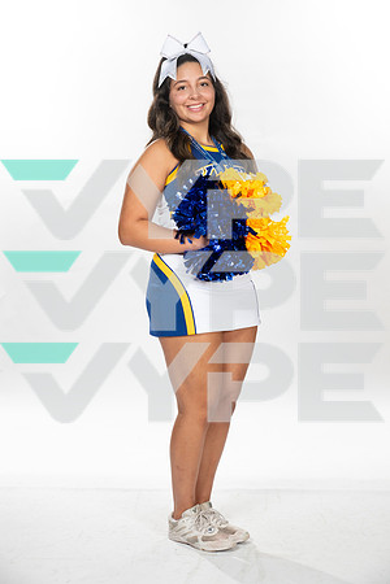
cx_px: 195
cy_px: 292
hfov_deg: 23.4
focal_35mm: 58
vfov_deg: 34.5
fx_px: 942
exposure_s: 1/320
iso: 800
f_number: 7.1
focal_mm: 58
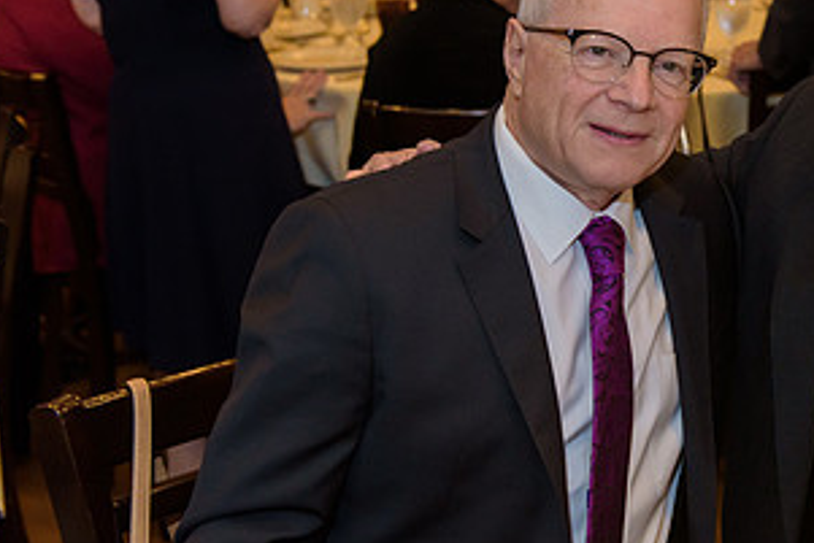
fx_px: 1742
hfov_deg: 25.3
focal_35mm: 77
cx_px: 768
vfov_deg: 17.6
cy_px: 145
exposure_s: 1/125
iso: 1600
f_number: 3.2
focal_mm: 40
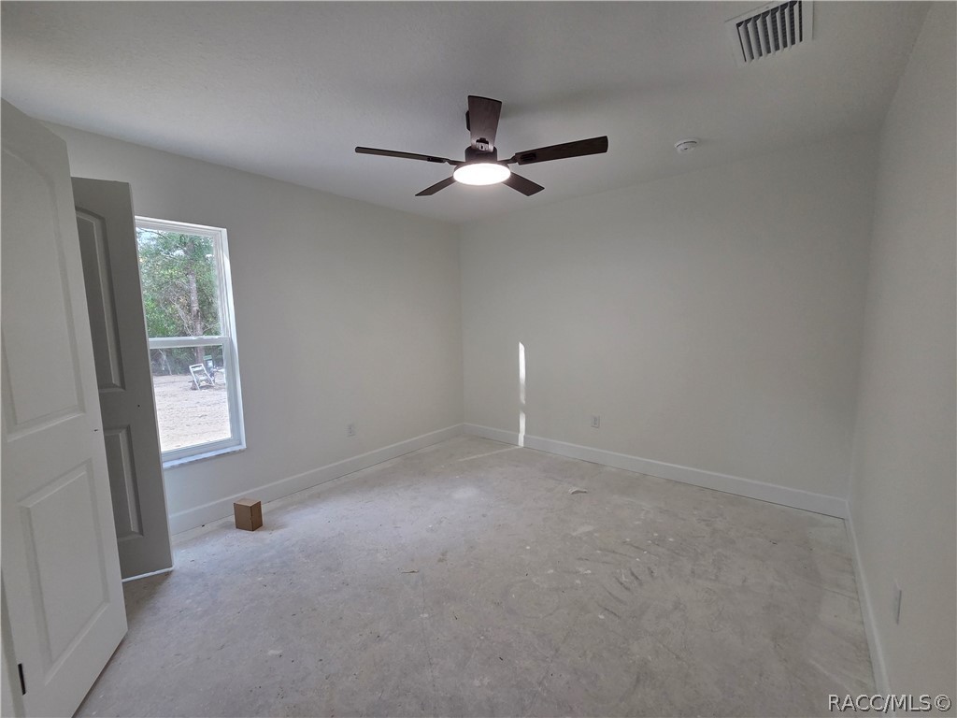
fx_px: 359
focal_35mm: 13
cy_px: 359
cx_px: 478
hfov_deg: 106.2
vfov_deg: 89.9
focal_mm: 2.2
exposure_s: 1/120
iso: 160
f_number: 2.2
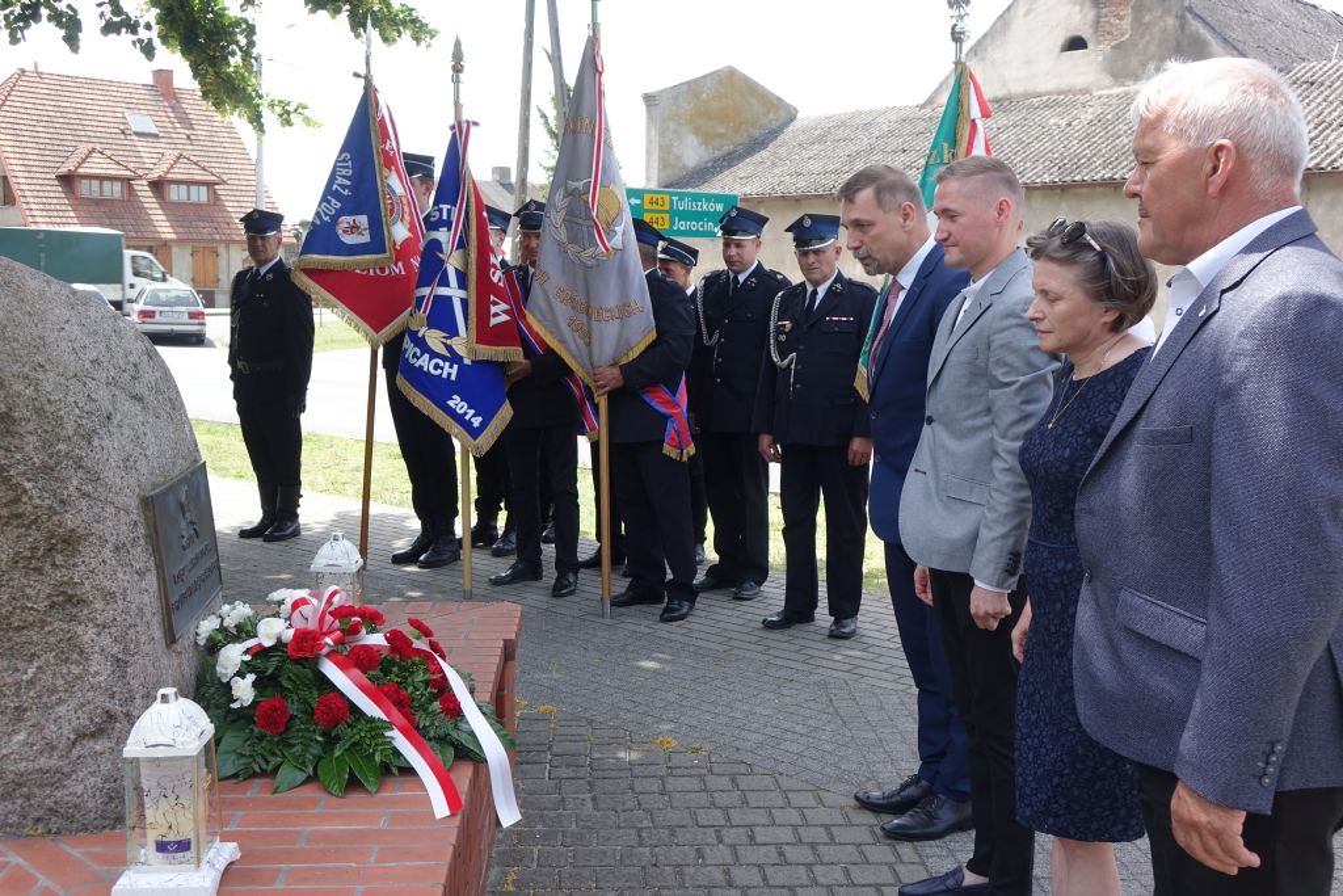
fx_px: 1343
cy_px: 448
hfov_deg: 53.1
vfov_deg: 36.9
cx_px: 672
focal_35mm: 36
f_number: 4
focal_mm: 13.1
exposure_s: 1/200
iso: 125
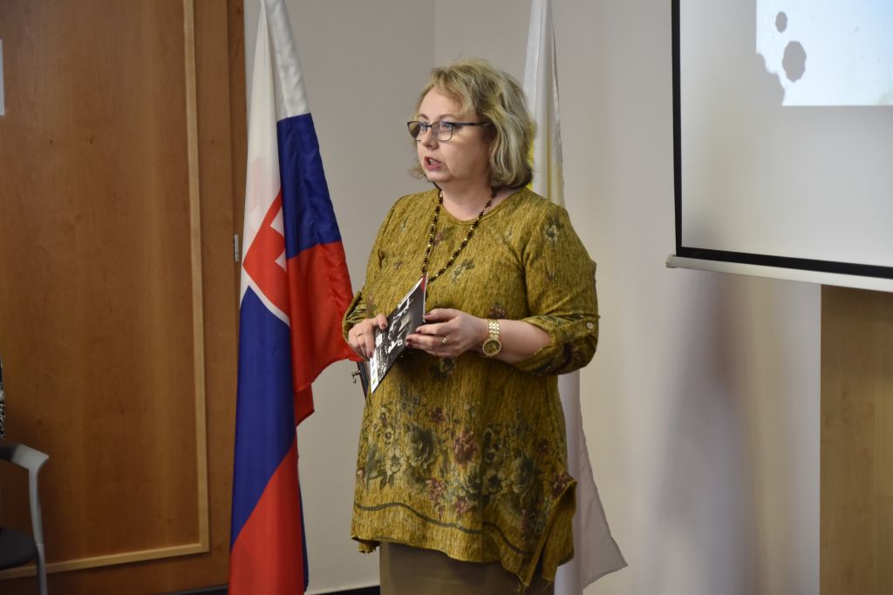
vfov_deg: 18.2
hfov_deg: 27.0
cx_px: 446
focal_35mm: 75
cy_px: 298
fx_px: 1861
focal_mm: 50
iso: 1000
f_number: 2.8
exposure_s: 1/125
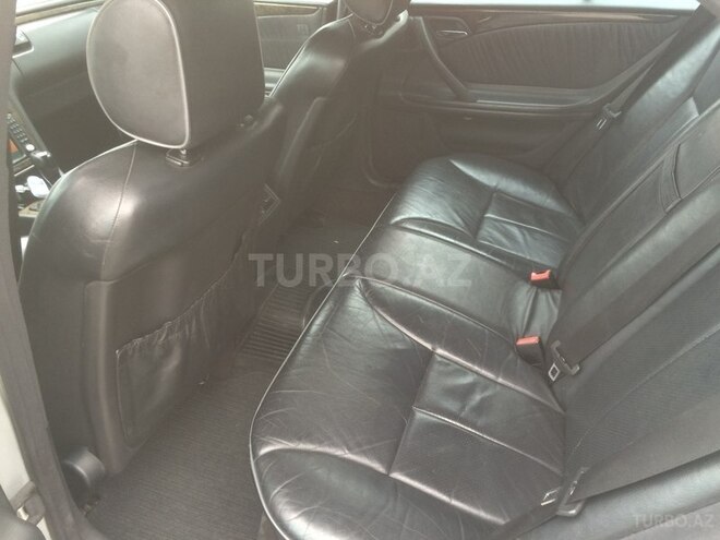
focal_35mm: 29
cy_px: 270
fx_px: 603
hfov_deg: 61.7
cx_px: 360
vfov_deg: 48.2
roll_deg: -0.3
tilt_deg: -36.6
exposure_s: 1/33
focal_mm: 4.15
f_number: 2.2
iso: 50
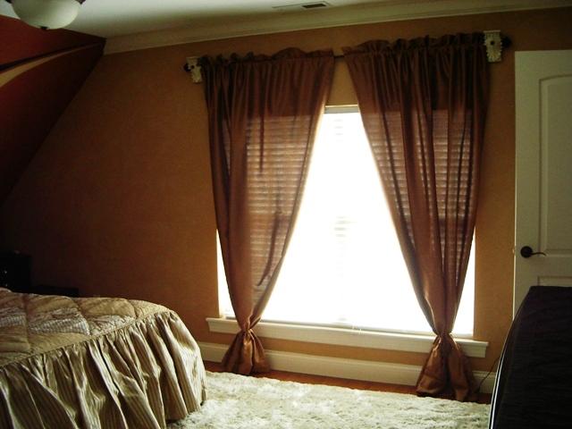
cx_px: 286
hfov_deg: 49.0
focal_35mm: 38
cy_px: 214
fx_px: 628
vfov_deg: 37.7
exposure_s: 1/80
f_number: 2.6
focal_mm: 5.8
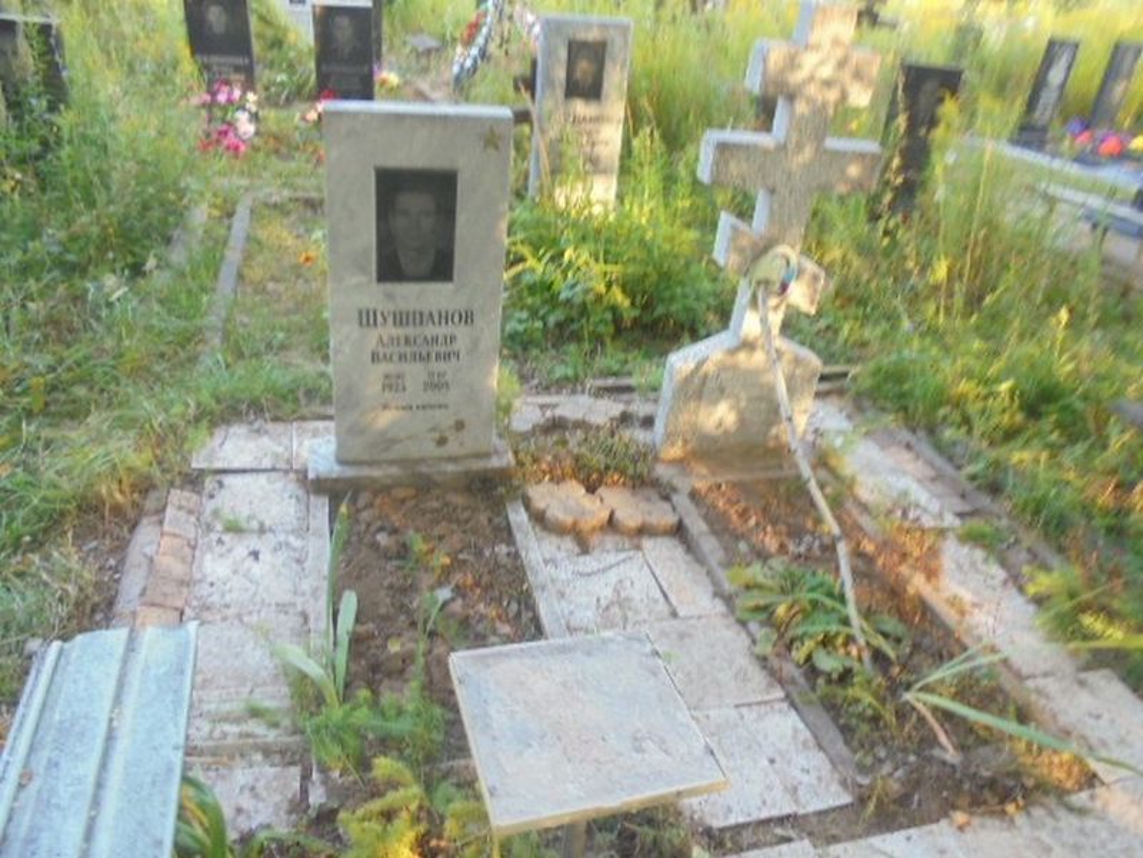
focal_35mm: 26
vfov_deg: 53.1
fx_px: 859
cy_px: 429
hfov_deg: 67.3
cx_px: 572
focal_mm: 4.6
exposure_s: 1/30
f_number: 3.5
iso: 100
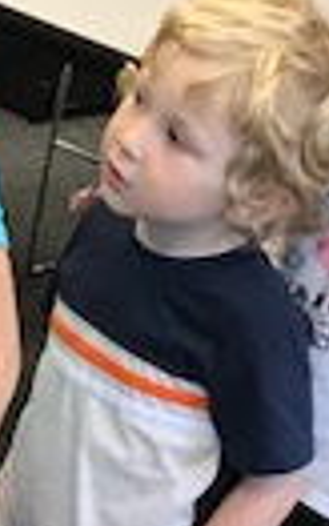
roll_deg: -2.7
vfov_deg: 14.3
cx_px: -421
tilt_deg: -27.0
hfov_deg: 8.4
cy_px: 462
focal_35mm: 145
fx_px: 2078
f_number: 1.8
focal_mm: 3.99
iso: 32
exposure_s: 1/30
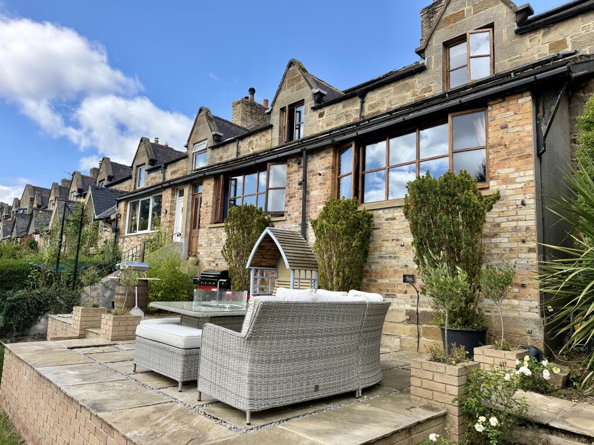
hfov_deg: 71.6
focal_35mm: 24
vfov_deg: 56.8
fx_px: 412
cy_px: 222
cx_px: 297
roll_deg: -2.6
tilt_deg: +6.7
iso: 100
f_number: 1.78
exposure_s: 1/2703
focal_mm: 6.76
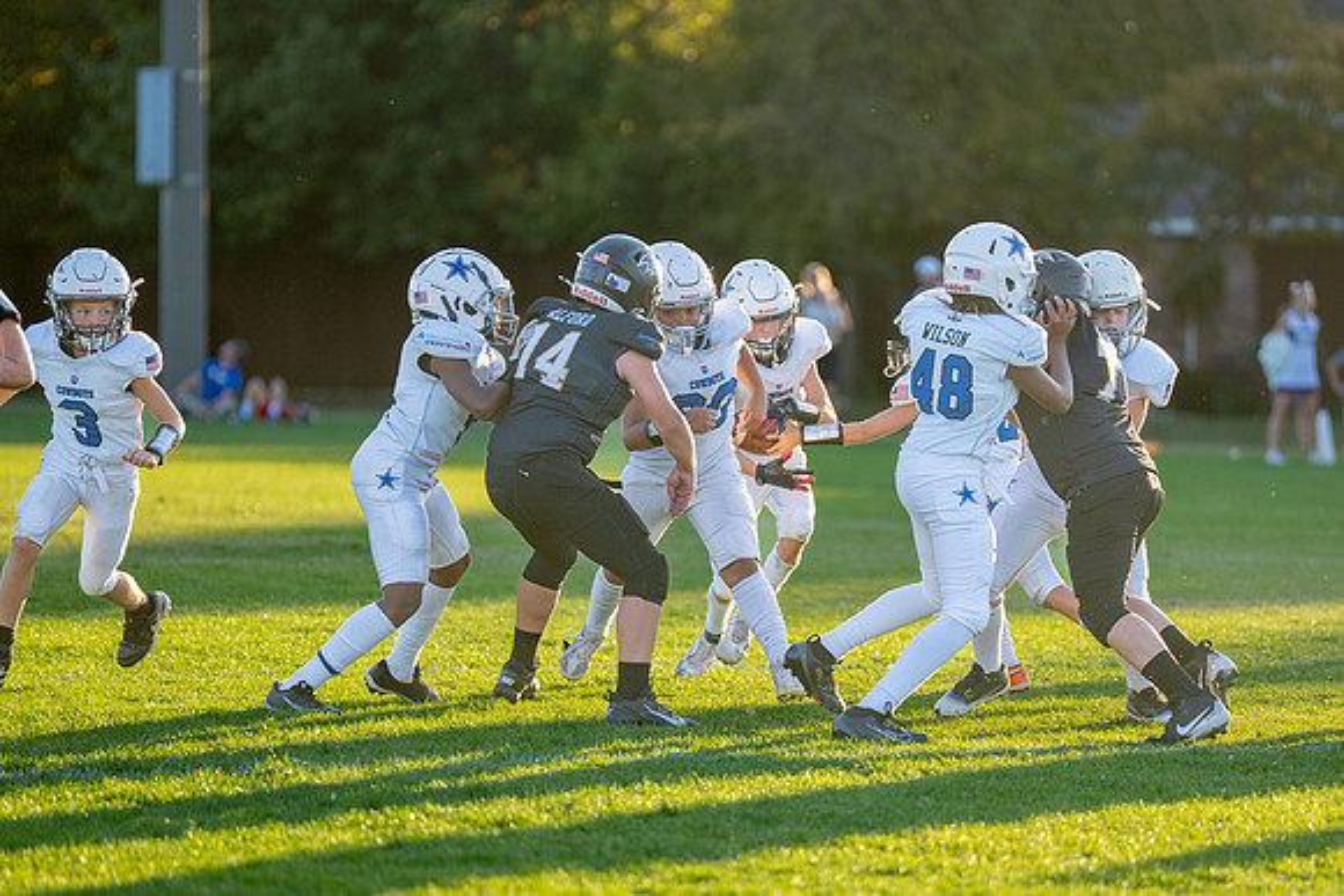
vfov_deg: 6.0
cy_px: 489
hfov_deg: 8.9
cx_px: 758
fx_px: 8618
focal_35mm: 231
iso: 320
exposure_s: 1/2000
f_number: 2.8
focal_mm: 200
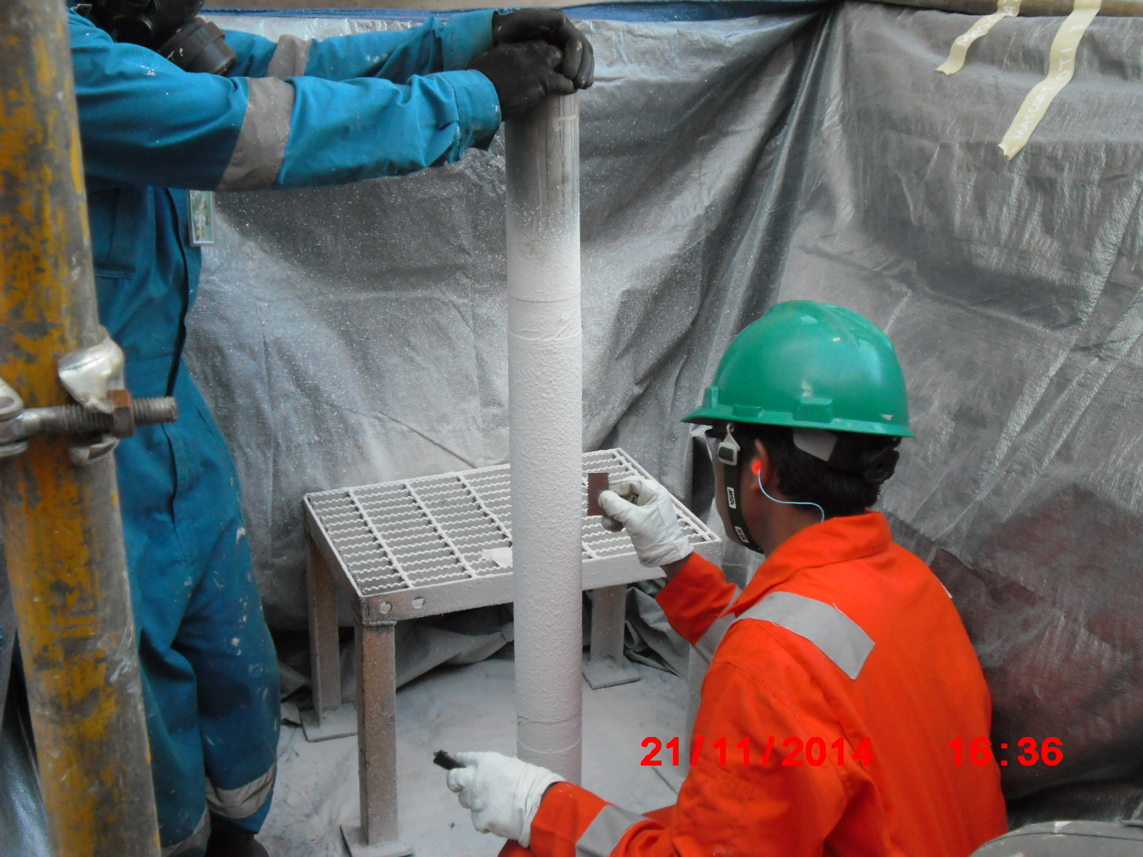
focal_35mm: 46
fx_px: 1519
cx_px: 572
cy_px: 428
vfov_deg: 31.5
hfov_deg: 41.2
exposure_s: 1/80
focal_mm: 8.2
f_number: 4.3
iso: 400
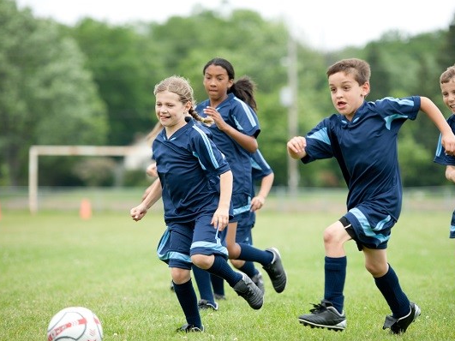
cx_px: 241
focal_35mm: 175
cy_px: 170
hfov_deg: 11.3
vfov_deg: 8.5
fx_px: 2300
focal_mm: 160
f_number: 2.8
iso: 100
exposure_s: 1/800
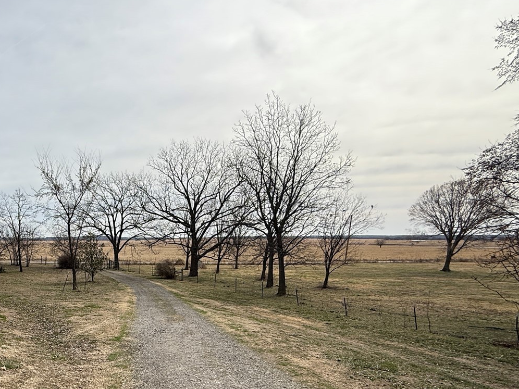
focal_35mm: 27
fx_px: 405
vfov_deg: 47.7
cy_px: 325
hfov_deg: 59.9
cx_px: 101
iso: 50
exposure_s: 1/2237
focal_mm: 2.22
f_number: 2.2
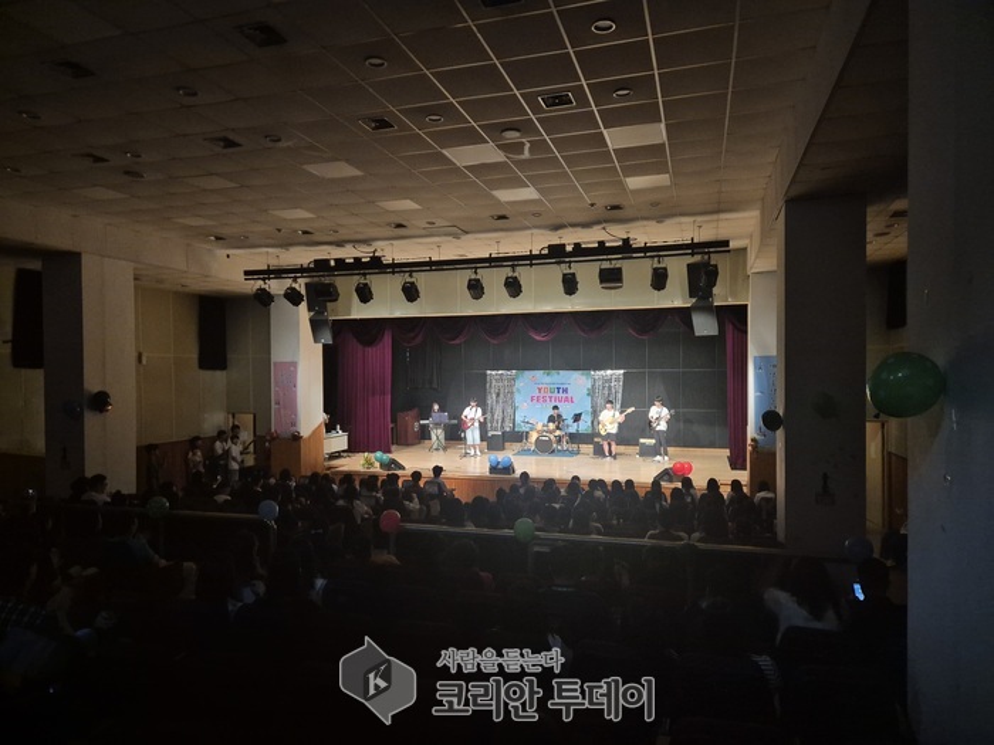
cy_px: 372
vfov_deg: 58.9
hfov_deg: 73.9
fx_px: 660
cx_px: 497
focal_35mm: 23
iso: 800
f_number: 1.8
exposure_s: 1/120
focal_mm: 5.4
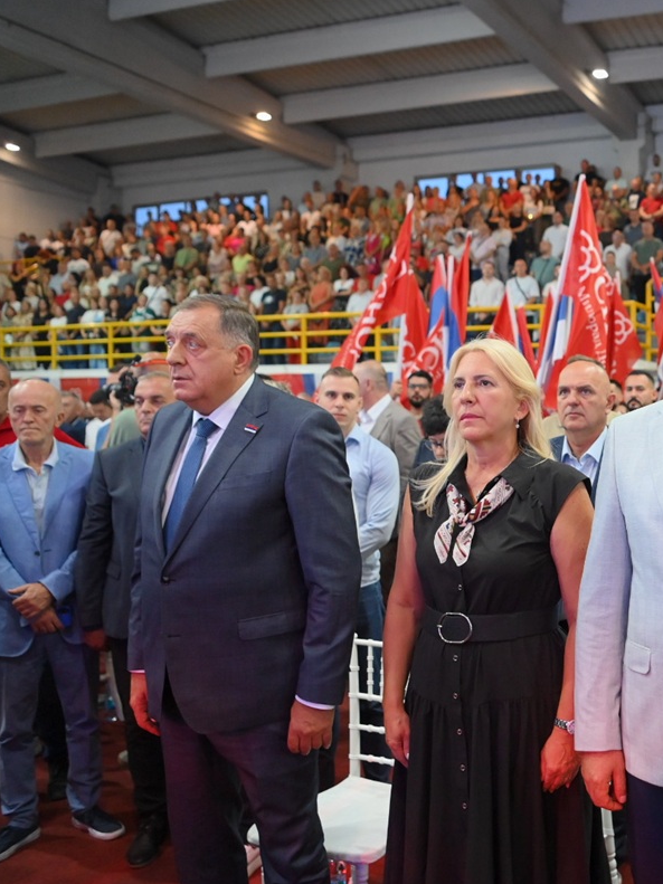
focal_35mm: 35
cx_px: 648
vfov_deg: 52.6
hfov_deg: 36.9
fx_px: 894
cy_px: 440
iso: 4000
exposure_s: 1/400
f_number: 2.8
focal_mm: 24
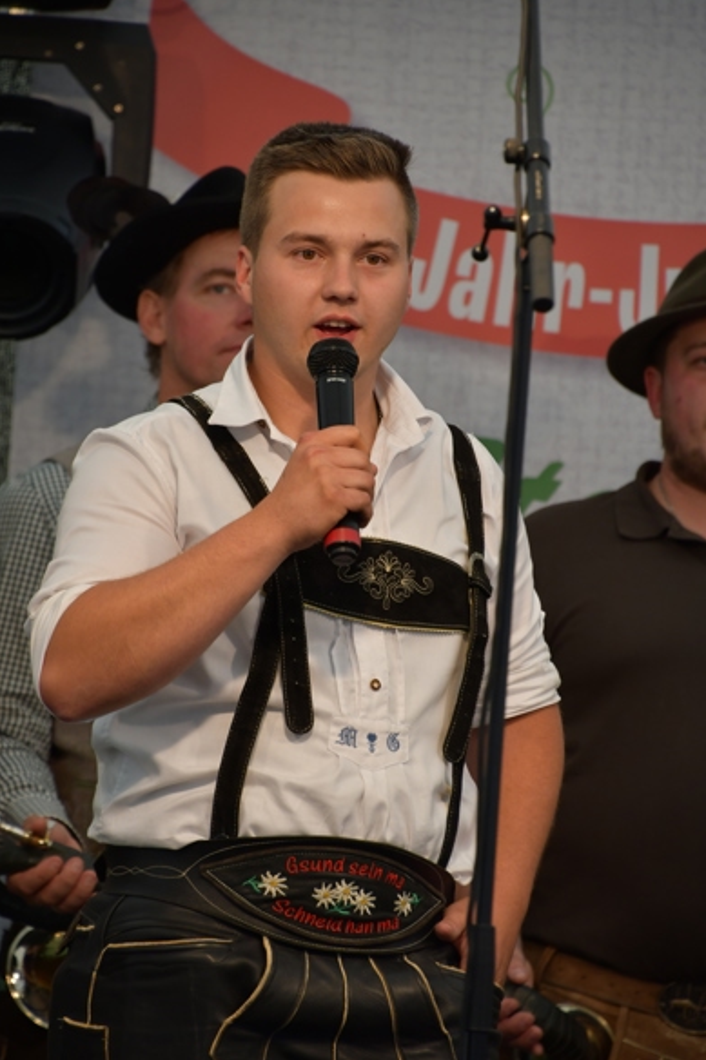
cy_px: 519
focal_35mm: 370
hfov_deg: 3.7
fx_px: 10890
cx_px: 347
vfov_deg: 5.6
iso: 800
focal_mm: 240
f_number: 6.3
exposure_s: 1/320
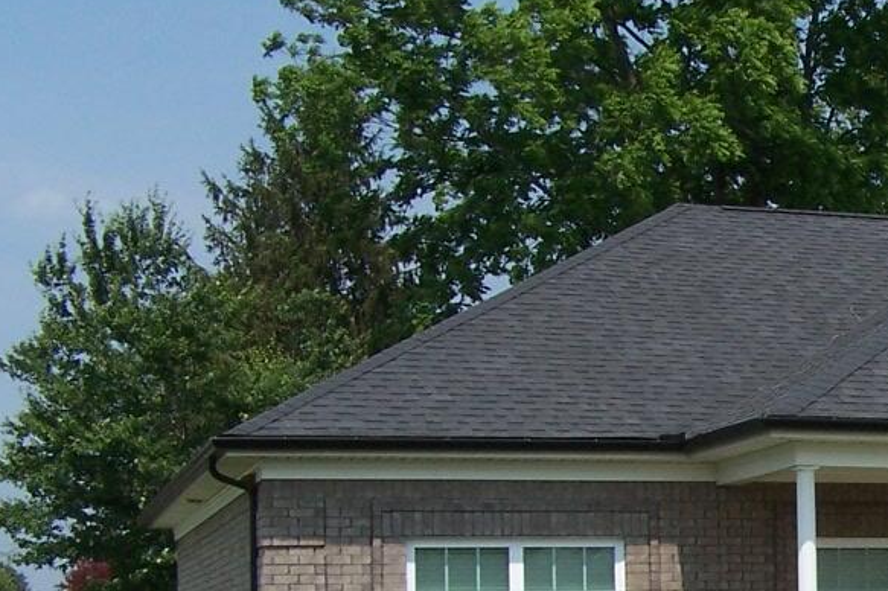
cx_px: 1069
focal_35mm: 133
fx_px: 3279
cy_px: 602
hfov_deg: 14.9
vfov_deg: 10.2
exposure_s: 1/1000
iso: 80
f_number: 4
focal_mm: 8
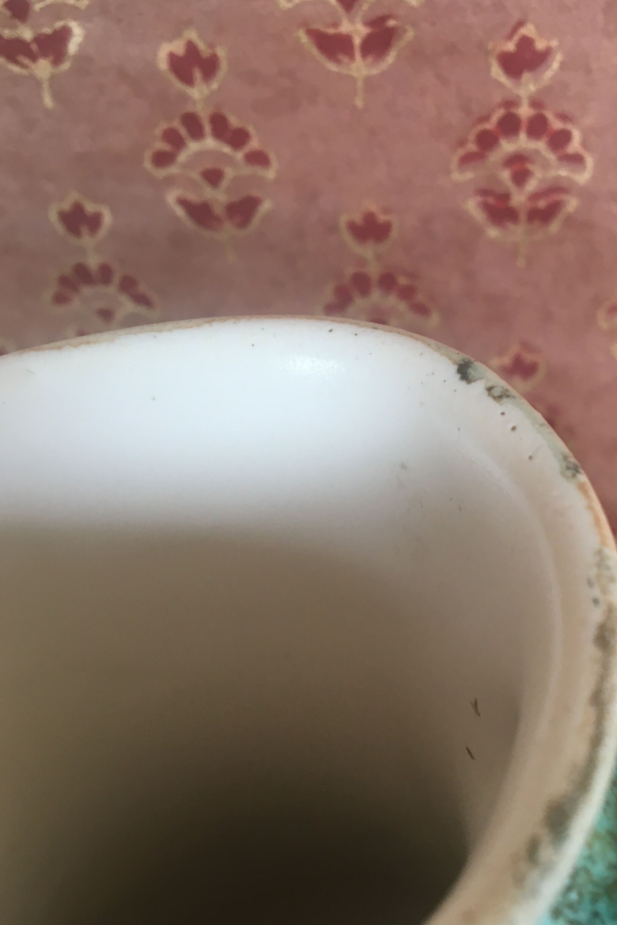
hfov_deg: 33.9
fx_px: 1002
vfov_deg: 49.4
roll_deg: +5.8
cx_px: 416
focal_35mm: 39
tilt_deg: -44.7
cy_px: 535
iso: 80
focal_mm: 4.15
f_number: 2.2
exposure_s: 1/33
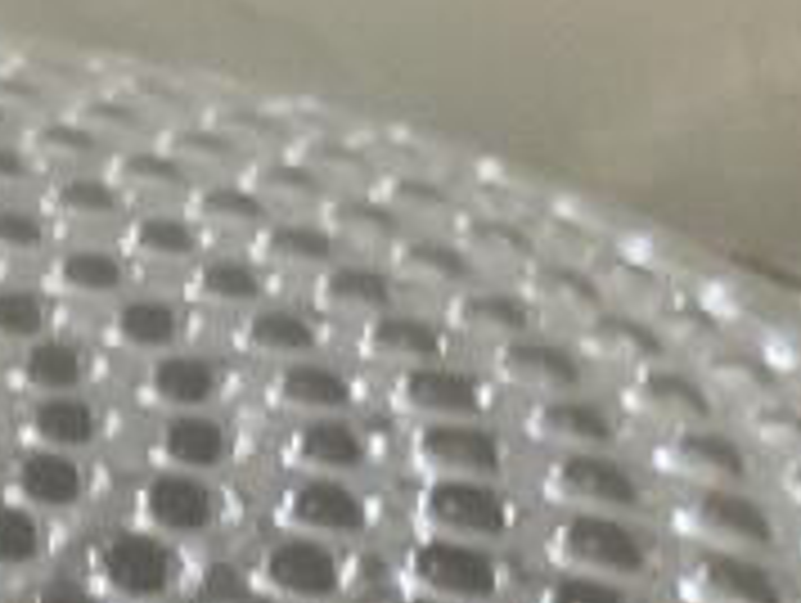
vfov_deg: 7.1
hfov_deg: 9.8
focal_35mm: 195
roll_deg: +1.9
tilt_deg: -43.3
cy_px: 1544
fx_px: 4518
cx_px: -464
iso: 320
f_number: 1.8
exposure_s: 1/41
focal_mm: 3
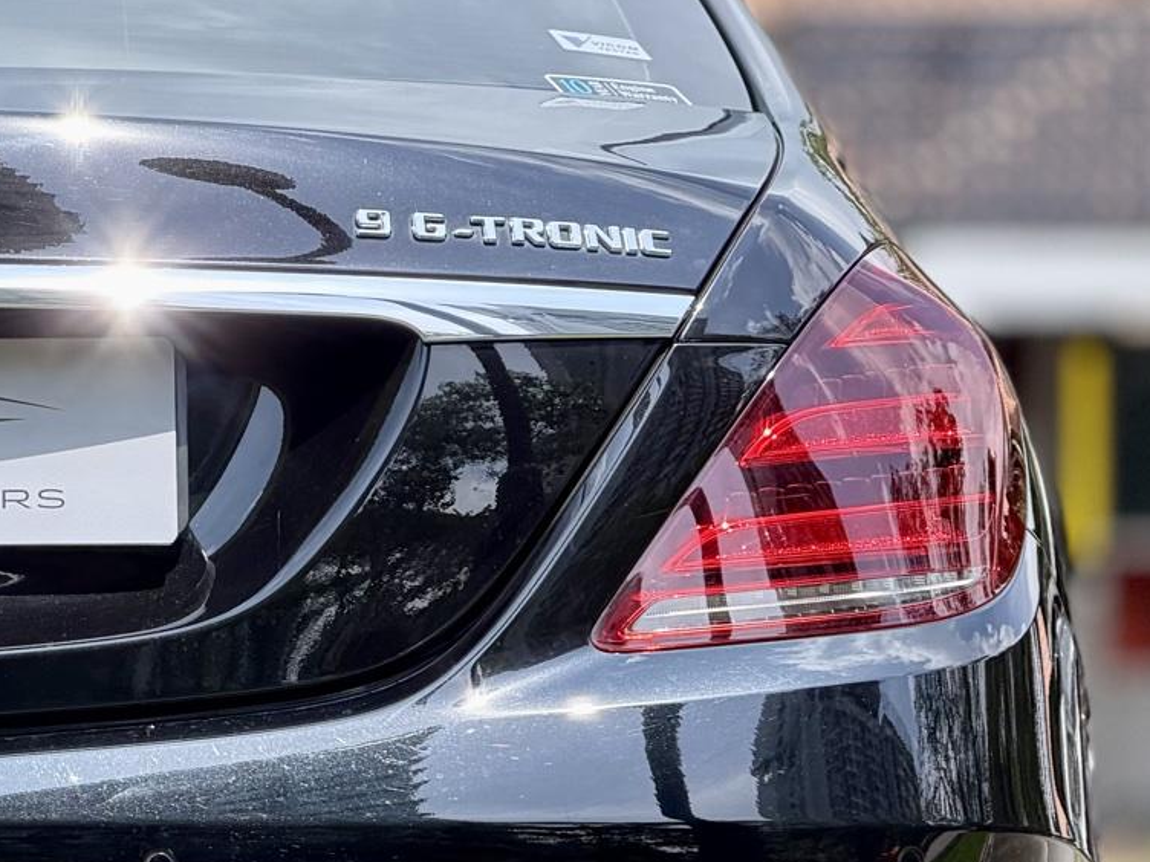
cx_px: -240
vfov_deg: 5.6
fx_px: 8837
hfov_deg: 7.4
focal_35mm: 266
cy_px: 674
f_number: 2.8
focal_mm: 16.89
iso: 50
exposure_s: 1/613
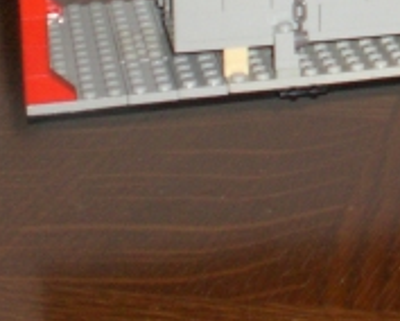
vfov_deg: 11.1
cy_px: -154
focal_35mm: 134
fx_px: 1588
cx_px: 646
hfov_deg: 13.3
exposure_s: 1/60
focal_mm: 6.3
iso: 200
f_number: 3.1
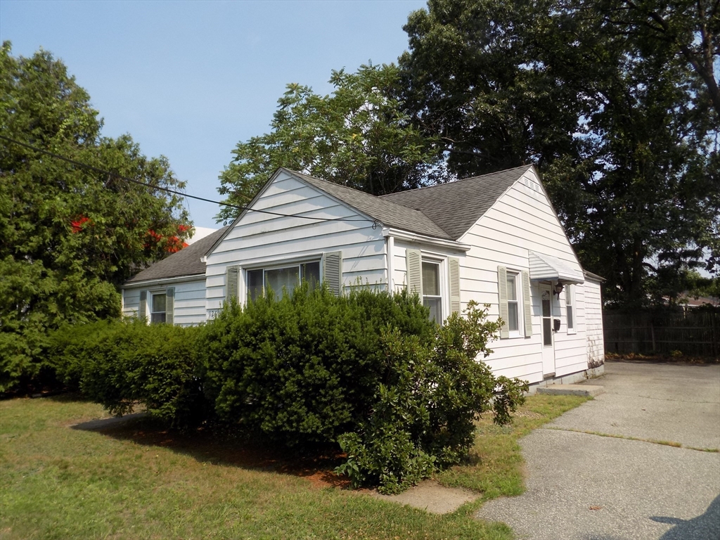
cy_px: 270
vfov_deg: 56.8
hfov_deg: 71.6
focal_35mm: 24
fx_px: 499
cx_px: 360
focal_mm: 4.3
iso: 80
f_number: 3.1
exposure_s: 1/800
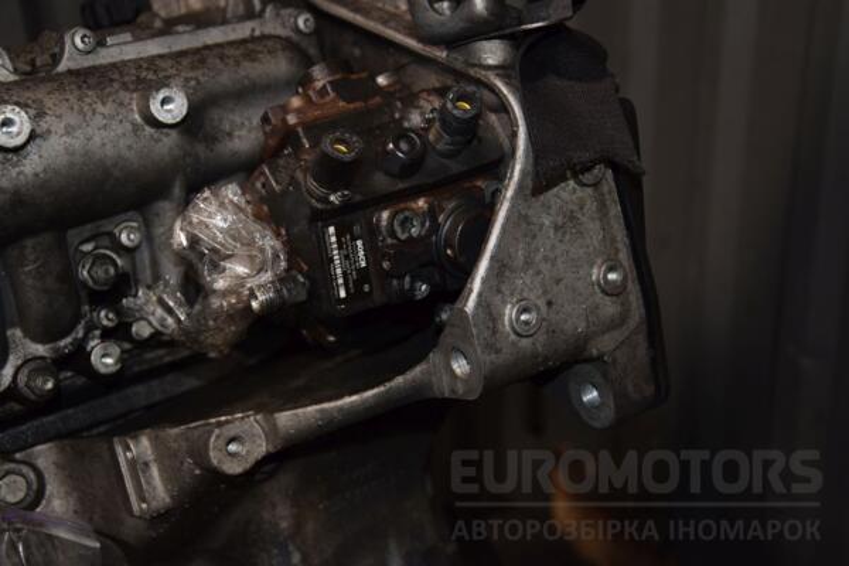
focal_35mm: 60
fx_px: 1415
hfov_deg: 33.4
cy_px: 283
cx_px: 424
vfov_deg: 22.6
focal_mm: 40
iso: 800
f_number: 4.8
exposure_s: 1/60
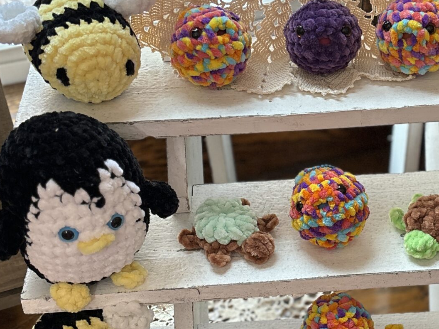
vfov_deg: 23.2
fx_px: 799
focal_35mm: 63
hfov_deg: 30.3
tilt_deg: -41.9
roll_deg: -1.1
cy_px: 192
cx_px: 321
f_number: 1.6
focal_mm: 5.96
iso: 250
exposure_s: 1/60
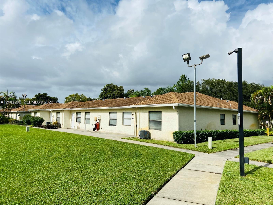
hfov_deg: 67.3
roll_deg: -1.3
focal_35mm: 26
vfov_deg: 53.1
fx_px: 205
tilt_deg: +4.3
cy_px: 102
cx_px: 136
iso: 32
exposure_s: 1/7194
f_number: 1.8
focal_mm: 4.25
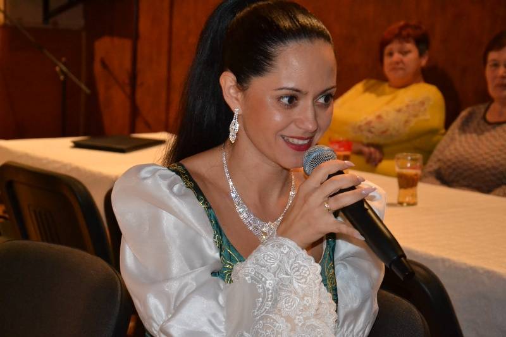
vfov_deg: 17.5
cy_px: 168
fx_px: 1096
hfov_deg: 26.0
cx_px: 253
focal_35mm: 78
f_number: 5
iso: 3200
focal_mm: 52
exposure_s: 1/60
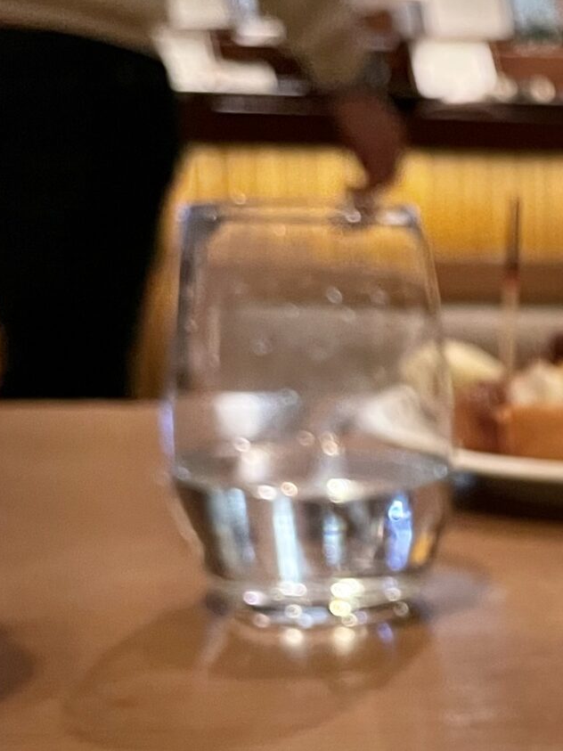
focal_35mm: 79
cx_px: 706
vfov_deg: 23.7
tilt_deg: -18.6
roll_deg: -1.4
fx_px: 1714
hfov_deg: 17.6
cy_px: 752
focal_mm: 4.2
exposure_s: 1/50
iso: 320
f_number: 1.6
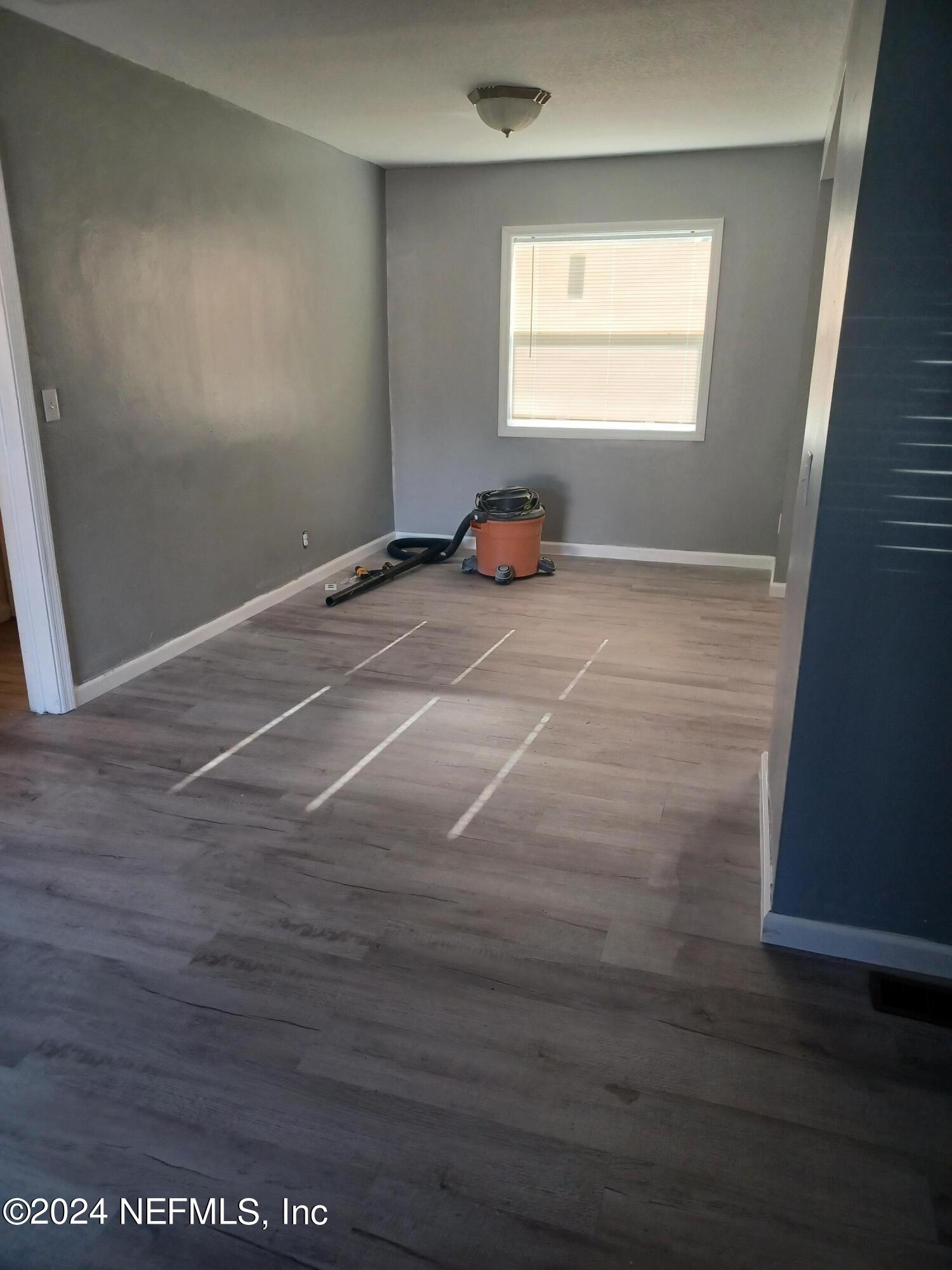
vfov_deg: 69.4
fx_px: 917
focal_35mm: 25
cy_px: 635
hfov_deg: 54.9
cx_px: 476
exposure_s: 1/60
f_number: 1.8
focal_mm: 4.6
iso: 200
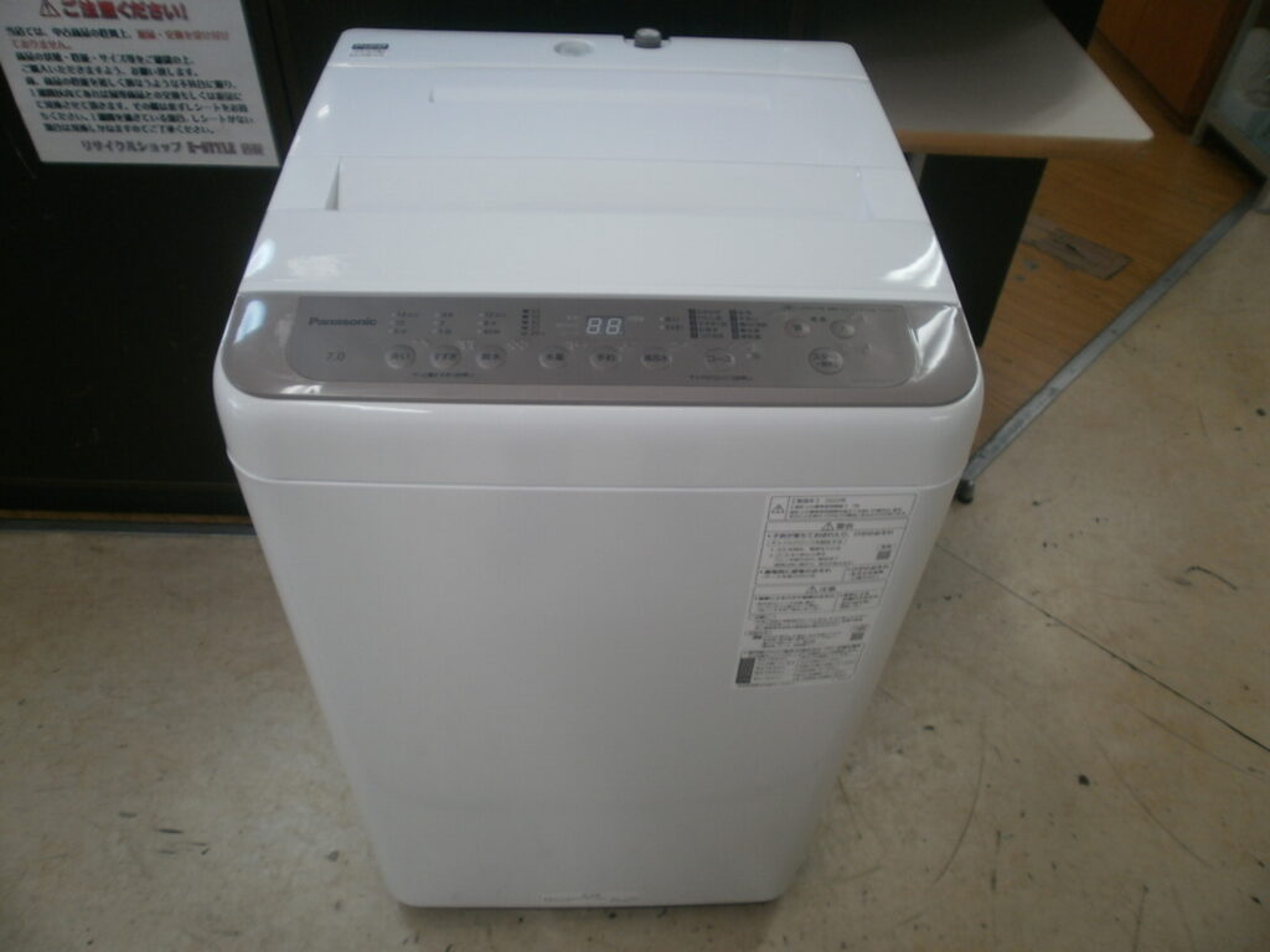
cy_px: 476
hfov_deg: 67.3
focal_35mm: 26
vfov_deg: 53.1
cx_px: 635
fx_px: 954
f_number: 2.6
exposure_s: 1/50
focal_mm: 4.65
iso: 100
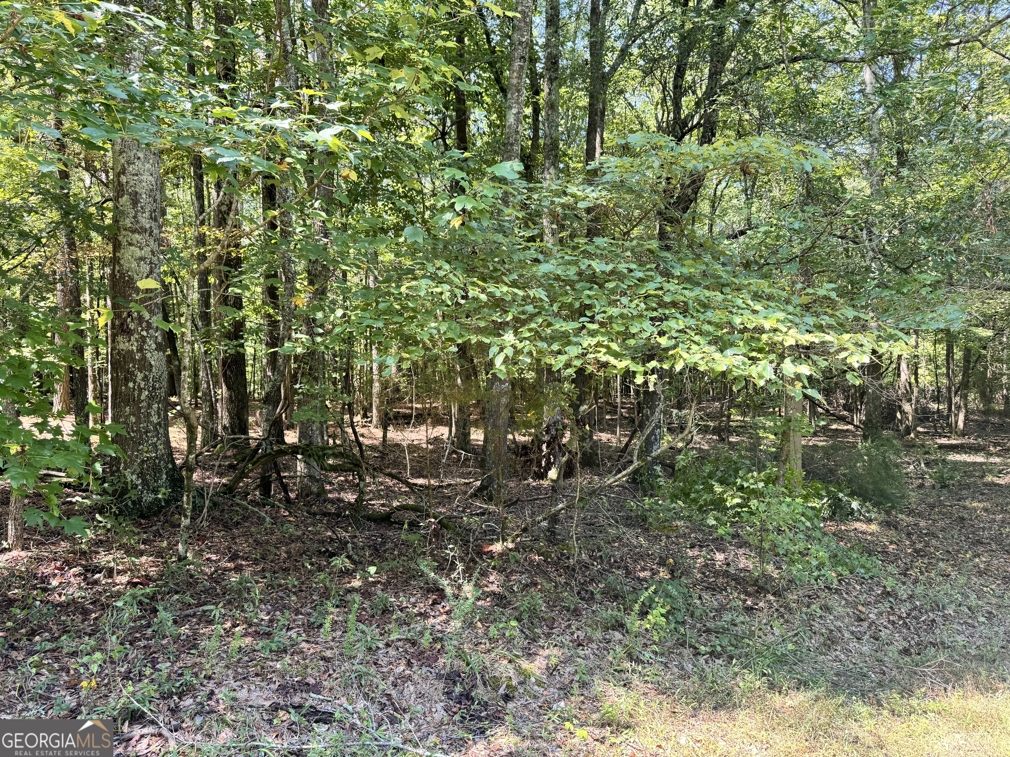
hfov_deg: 71.6
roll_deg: +0.3
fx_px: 700
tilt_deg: -1.9
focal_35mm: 24
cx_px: 505
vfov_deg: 56.8
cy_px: 378
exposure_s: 1/121
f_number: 1.78
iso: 50
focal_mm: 6.76
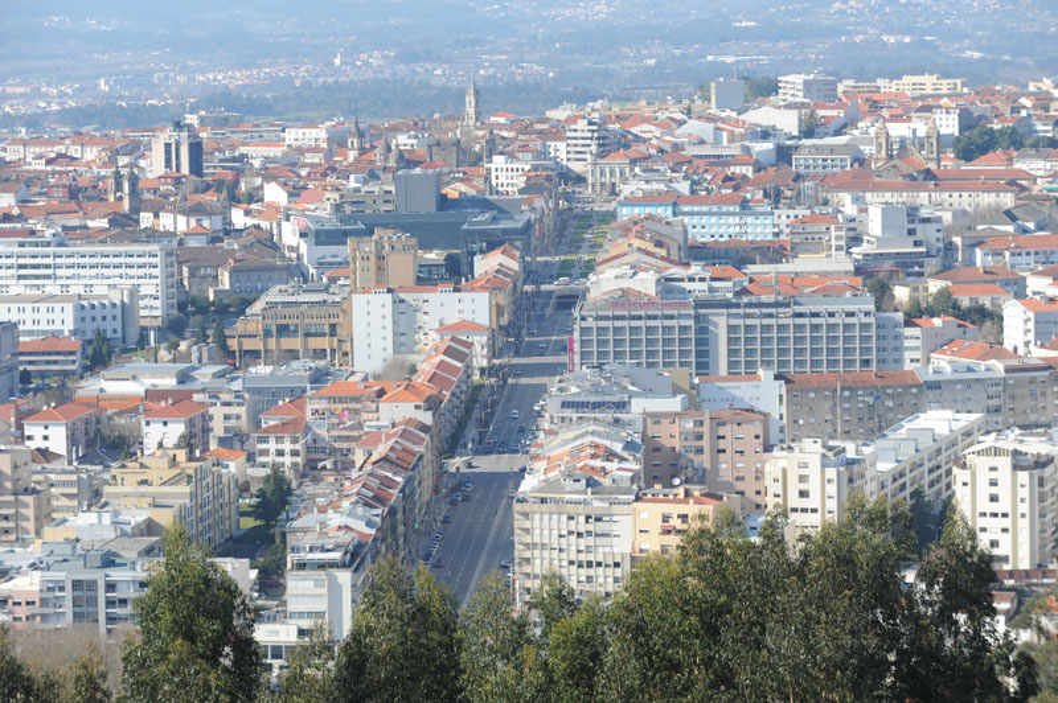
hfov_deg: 10.3
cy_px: 352
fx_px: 5873
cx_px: 529
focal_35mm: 200
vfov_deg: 6.9
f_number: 6.3
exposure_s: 1/500
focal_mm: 200
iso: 250
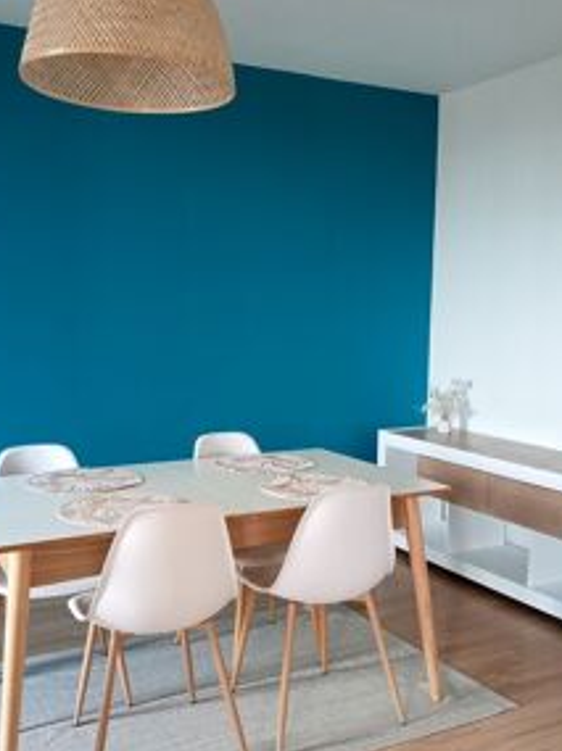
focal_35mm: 42
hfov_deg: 34.3
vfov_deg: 44.7
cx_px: 303
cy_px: 433
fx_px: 911
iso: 601
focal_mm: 3.46
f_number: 2.2
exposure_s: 1/33.3
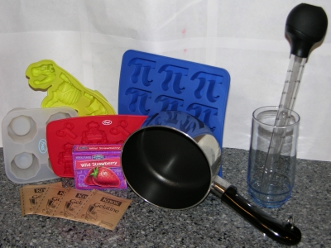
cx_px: 166
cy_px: 124
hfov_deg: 38.2
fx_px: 478
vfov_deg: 29.1
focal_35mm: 50
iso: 50
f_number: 3
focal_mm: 12.7
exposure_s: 1/60.1
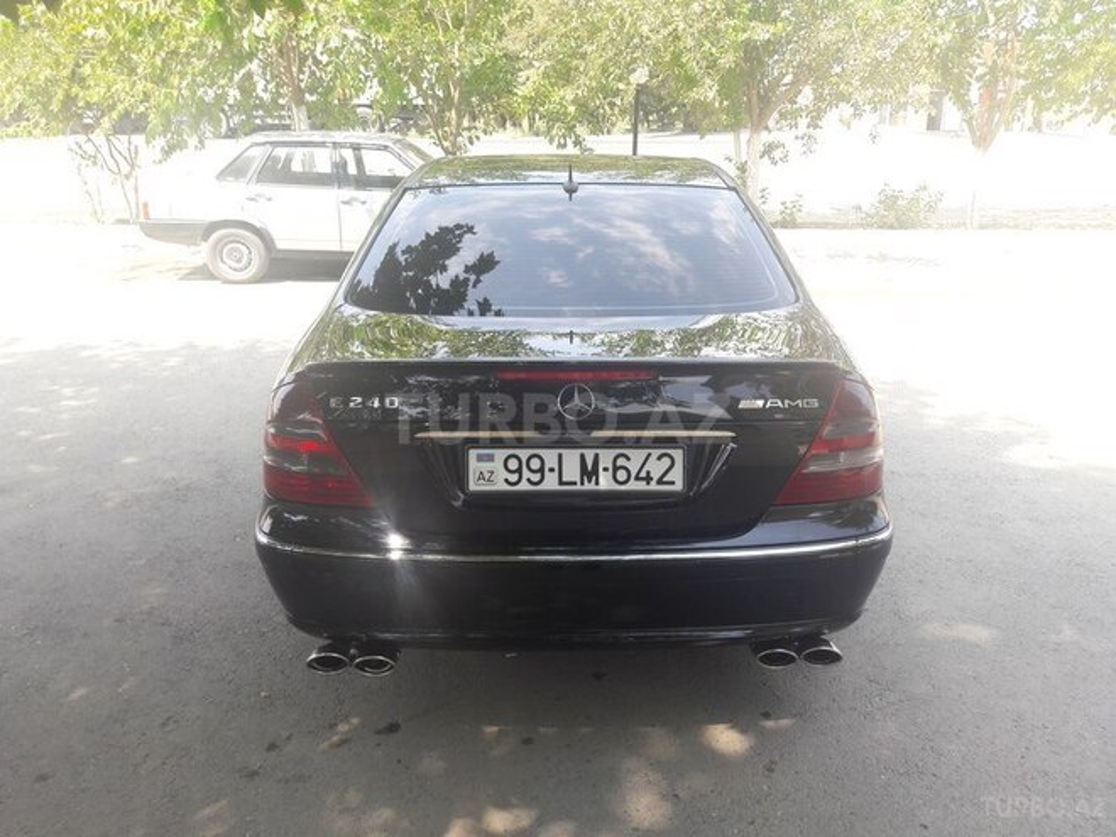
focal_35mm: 28
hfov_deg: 63.4
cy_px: 418
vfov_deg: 49.7
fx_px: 903
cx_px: 558
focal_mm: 3.7
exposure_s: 1/258
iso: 40
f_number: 1.9
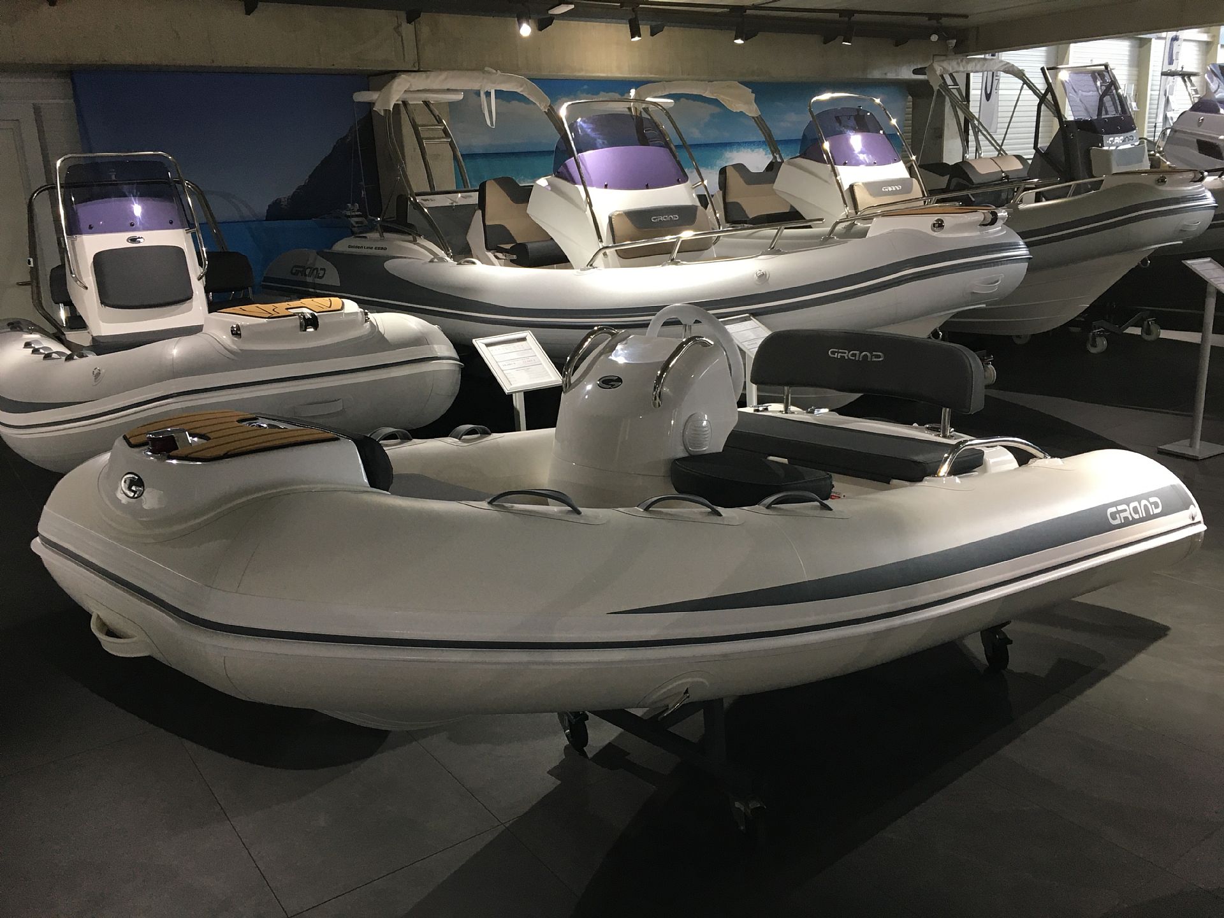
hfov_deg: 61.7
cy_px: 459
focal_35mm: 29
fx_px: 1025
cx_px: 612
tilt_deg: -16.5
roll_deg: +4.0
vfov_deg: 48.2
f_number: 2.2
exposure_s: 1/33
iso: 50
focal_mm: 4.15
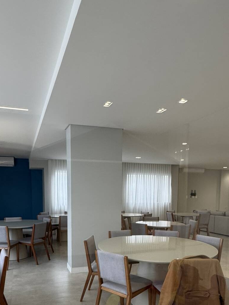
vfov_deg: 60.8
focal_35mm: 28
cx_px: 94
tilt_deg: -5.7
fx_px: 247
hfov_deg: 49.5
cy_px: 219
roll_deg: +1.1
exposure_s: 1/120
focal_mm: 2.22
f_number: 2.2
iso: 250
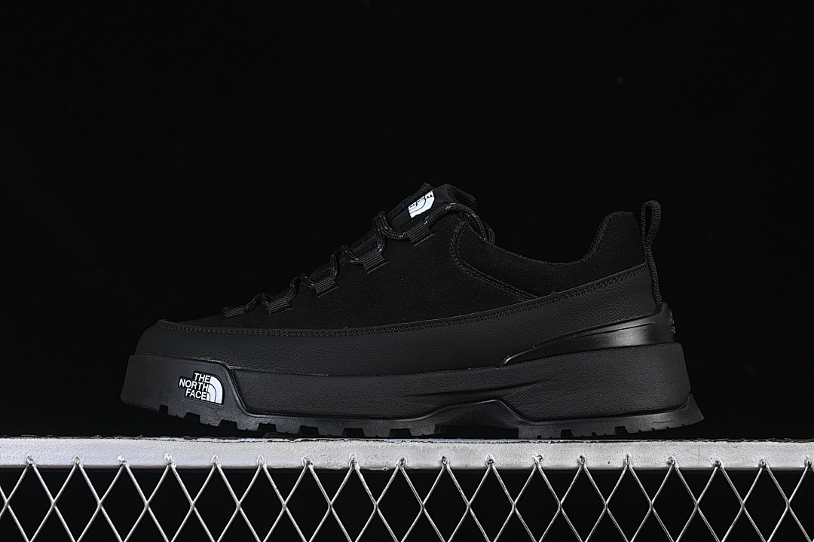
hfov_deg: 27.0
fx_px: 1696
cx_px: 407
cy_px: 271
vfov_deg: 18.2
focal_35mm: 75
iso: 160
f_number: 6.3
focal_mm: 50
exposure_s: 1/60
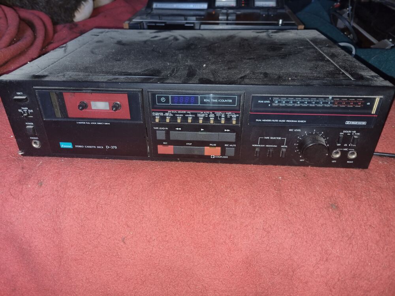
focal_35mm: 26
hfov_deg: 67.3
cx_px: 198
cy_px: 148
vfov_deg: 53.1
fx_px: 297
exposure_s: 1/10
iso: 185
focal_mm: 5.4
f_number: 1.8
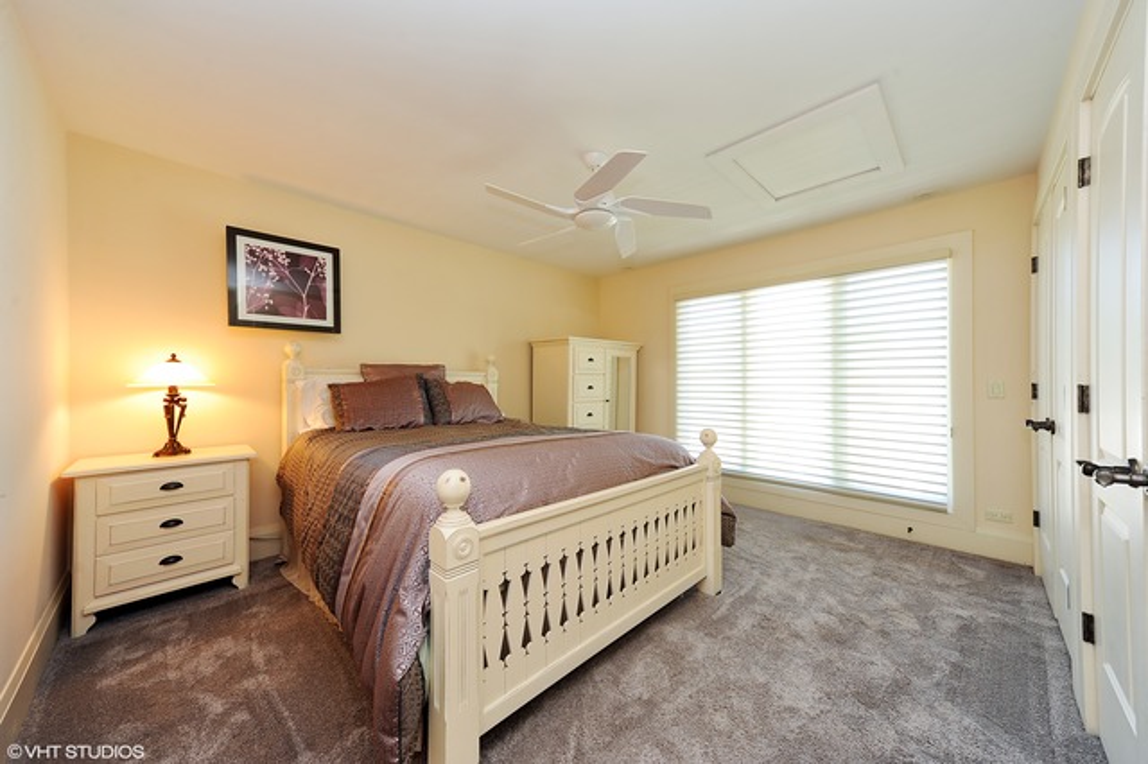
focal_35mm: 13
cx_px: 574
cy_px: 382
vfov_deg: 85.4
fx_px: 414
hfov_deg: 108.4
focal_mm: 13
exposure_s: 1/8
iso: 200
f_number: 8
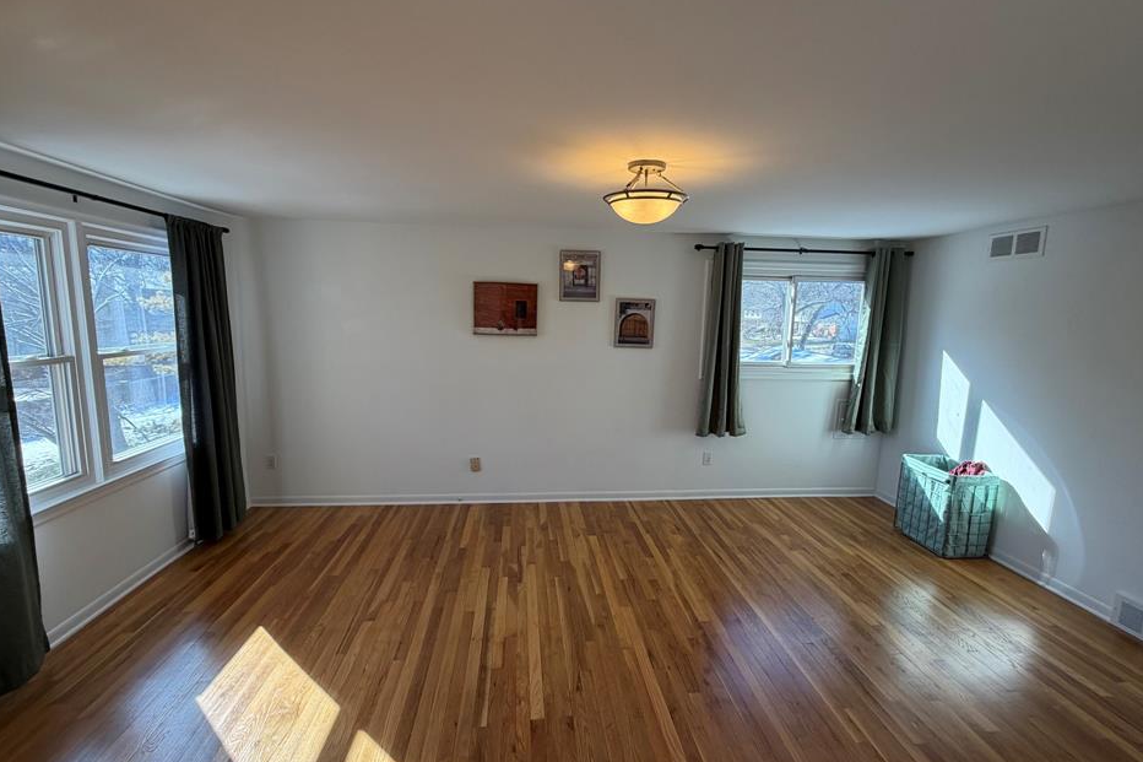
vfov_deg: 73.7
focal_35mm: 16
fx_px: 508
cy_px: 379
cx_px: 576
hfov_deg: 96.7
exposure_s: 1/131
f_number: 2.2
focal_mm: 2.22
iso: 50
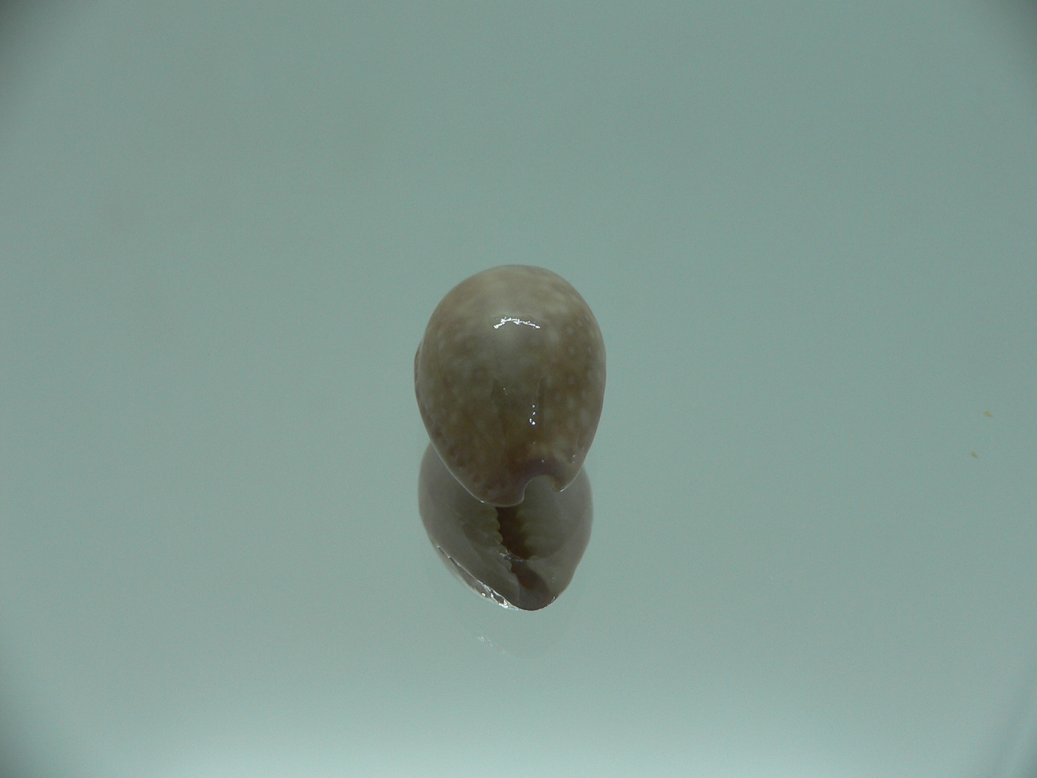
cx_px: 518
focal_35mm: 35
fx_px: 1049
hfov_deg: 52.6
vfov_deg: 40.7
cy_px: 389
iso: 80
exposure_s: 1/60
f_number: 2.8
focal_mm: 4.6
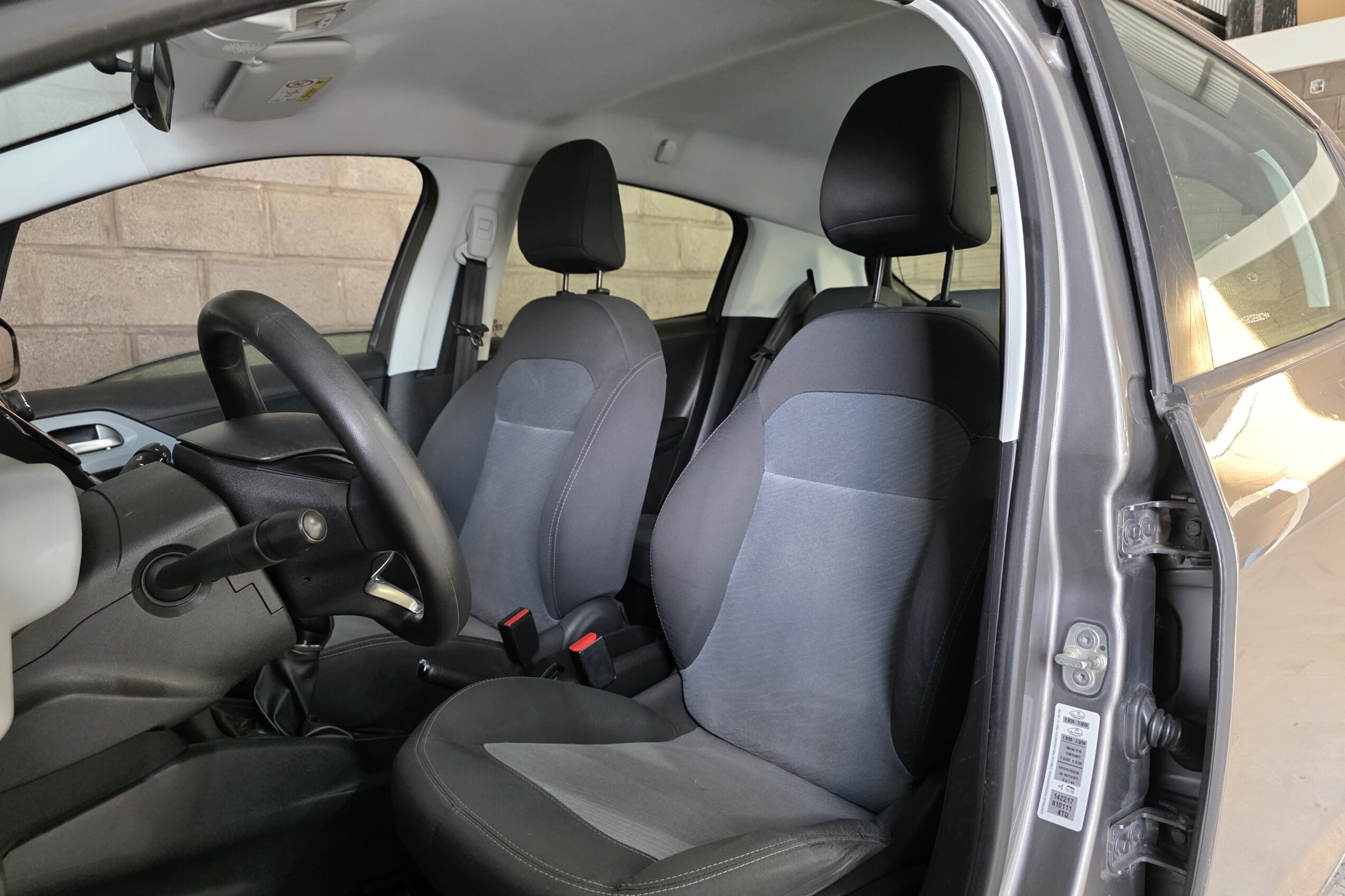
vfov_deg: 53.0
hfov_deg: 73.7
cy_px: 502
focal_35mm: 24
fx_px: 897
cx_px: 671
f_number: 1.7
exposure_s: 1/100
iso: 800
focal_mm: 6.3
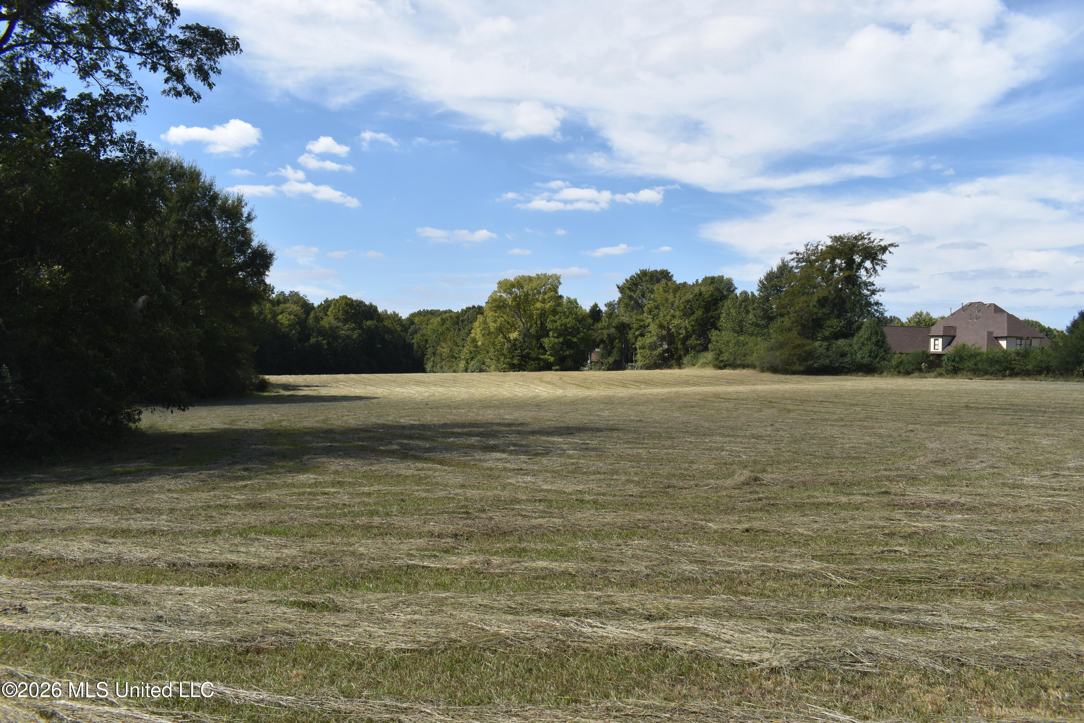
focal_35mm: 27
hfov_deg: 67.4
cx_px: 542
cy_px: 362
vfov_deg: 47.9
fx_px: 813
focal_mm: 18
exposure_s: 1/250
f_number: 8
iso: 100
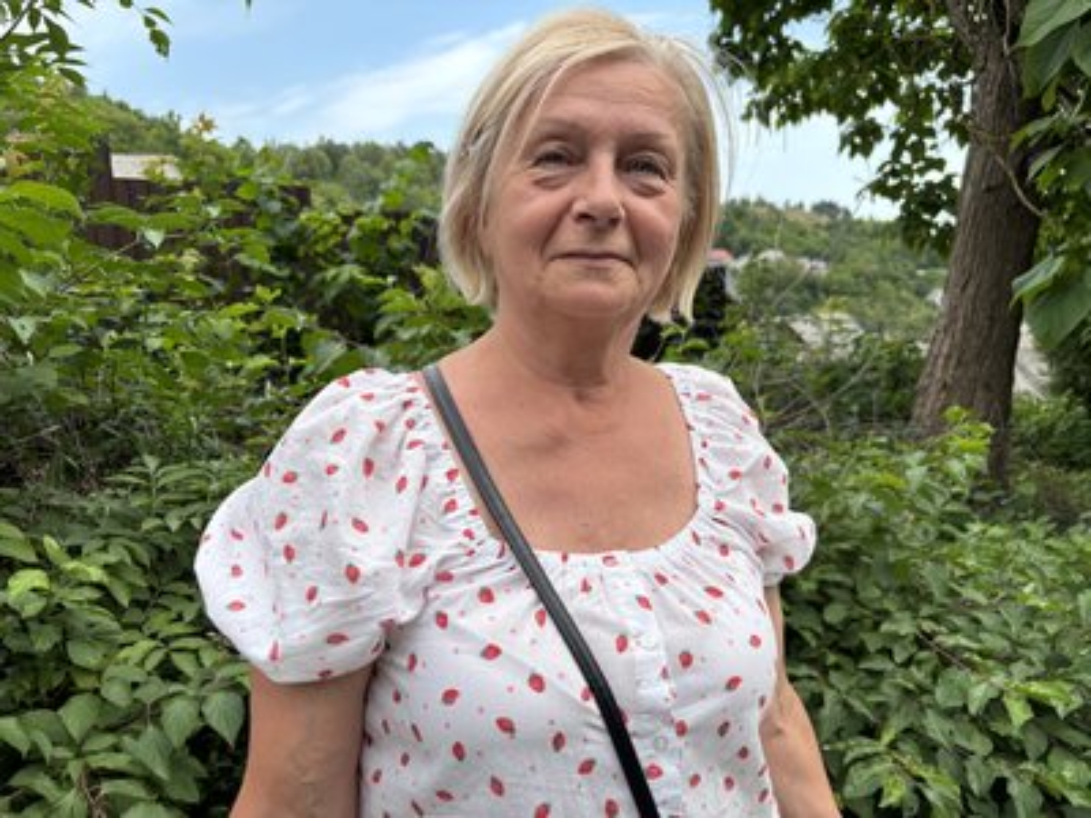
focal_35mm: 26
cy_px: 409
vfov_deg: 53.1
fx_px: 819
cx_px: 546
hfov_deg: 67.3
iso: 50
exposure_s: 1/1190
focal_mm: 5.96
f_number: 1.6
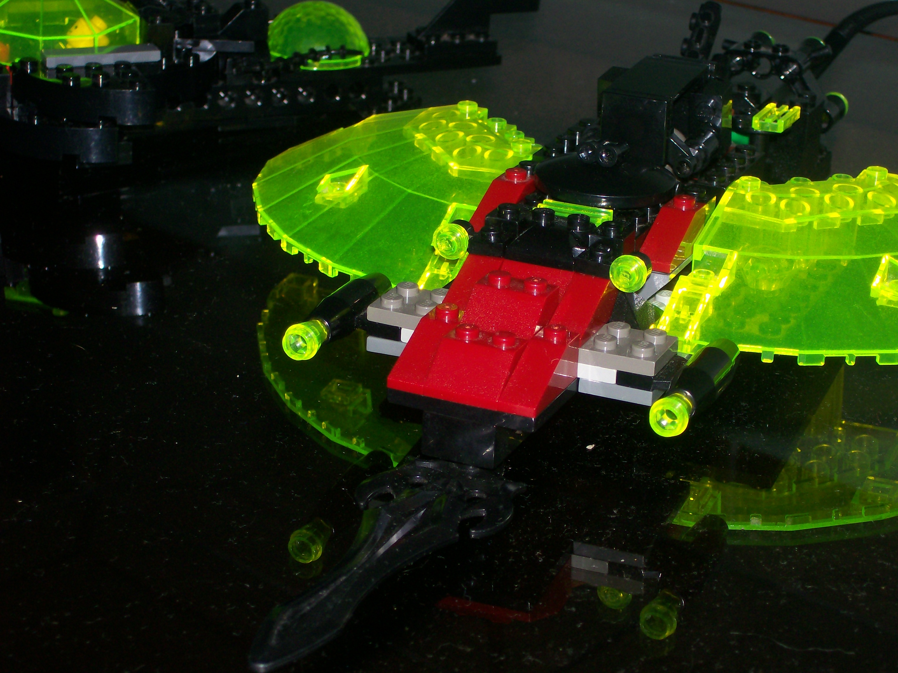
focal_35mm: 87
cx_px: 449
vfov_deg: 17.0
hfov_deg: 22.5
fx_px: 2257
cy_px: 336
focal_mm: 14.3
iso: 80
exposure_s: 1/109
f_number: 4.3
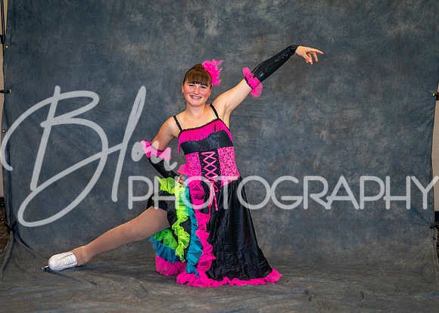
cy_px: 163
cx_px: 194
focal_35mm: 93
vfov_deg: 15.4
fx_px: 1157
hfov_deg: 21.5
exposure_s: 1/250
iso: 320
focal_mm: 85
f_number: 1.4
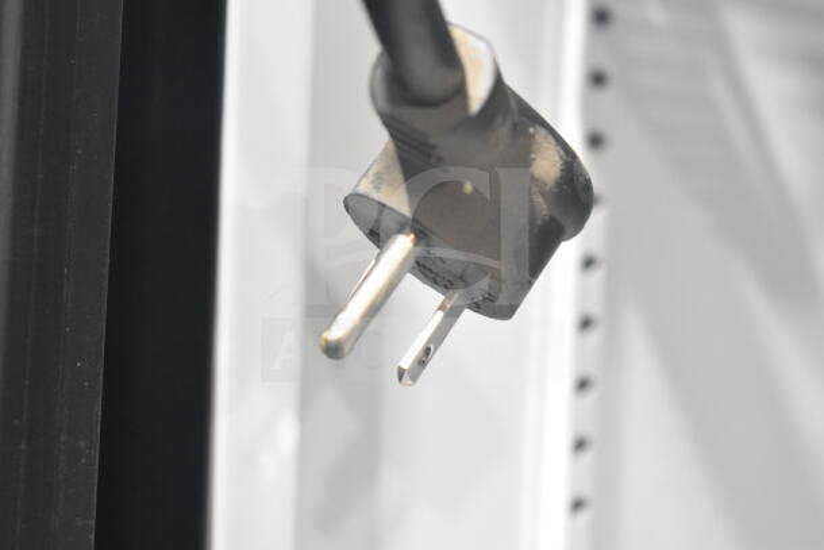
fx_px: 1889
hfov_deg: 24.6
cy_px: 275
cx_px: 412
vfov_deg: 16.6
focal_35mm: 82
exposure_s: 1/100
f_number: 5.6
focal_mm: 55
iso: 4500
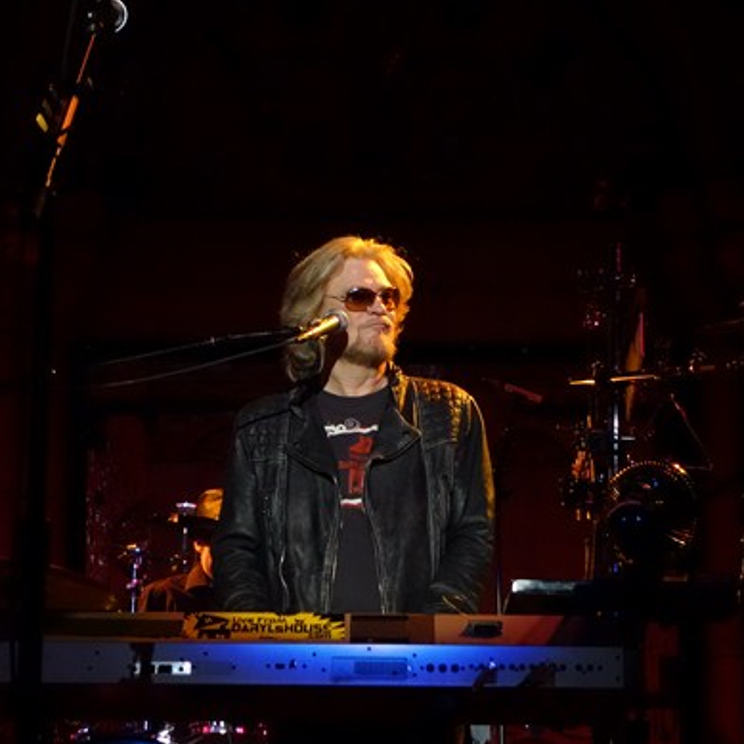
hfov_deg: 13.5
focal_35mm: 129
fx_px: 3137
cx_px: 333
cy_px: 374
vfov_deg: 13.5
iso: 2000
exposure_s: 1/100
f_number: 4.9
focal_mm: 37.1
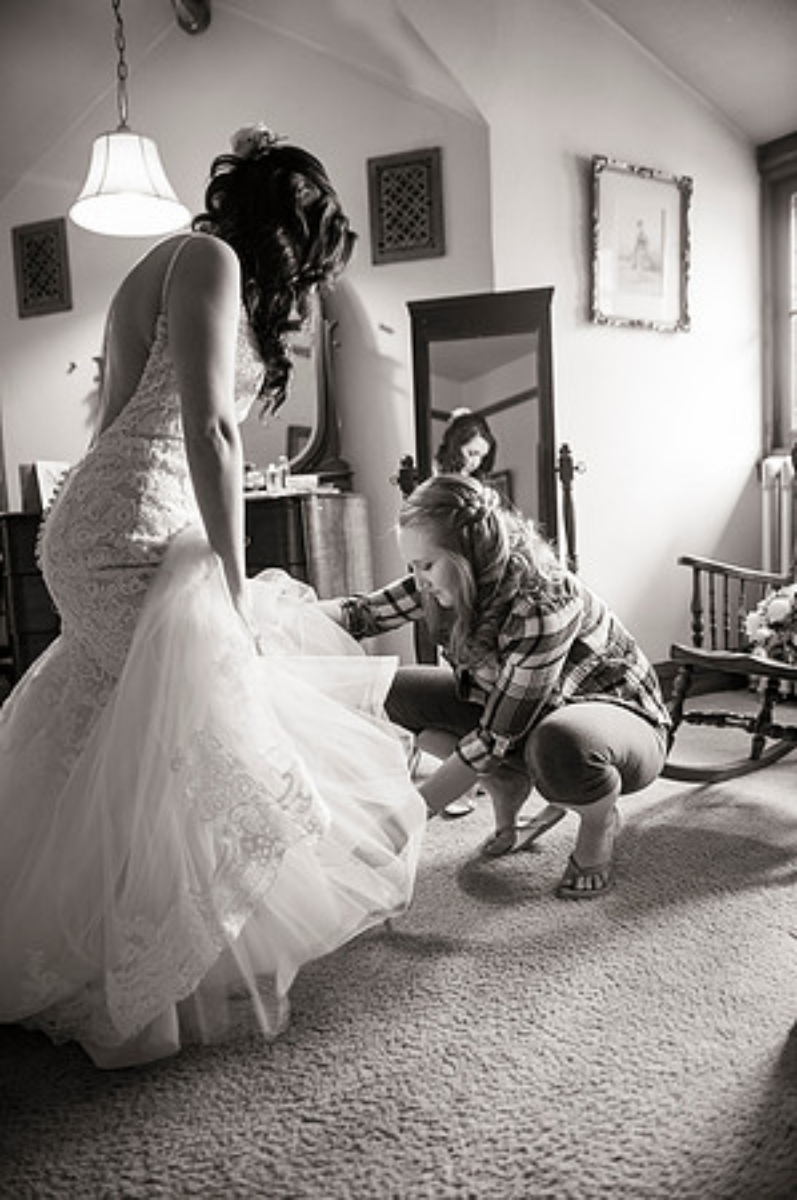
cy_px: 600
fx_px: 799
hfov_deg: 53.0
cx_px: 398
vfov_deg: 73.8
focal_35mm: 24
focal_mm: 24
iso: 1000
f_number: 2.8
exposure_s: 1/60
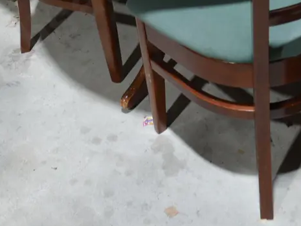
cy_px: -18
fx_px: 574
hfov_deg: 29.3
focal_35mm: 66
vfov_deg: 21.2
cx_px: 118
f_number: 3.6
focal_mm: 15
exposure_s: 1/60
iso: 320
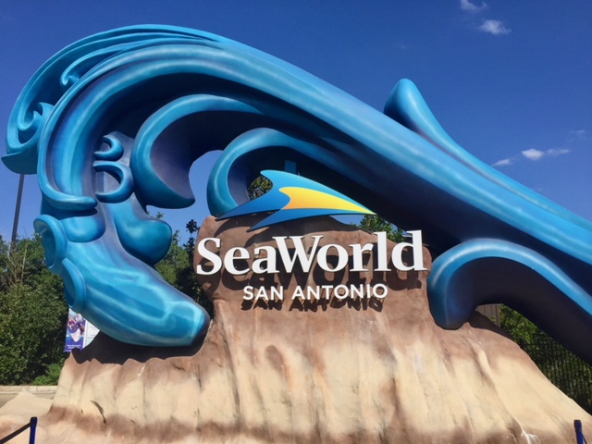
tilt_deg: +14.0
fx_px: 496
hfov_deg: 61.7
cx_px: 296
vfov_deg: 48.2
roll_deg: -0.9
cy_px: 222
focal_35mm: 29
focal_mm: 4.15
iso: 32
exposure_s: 1/3300
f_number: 2.2
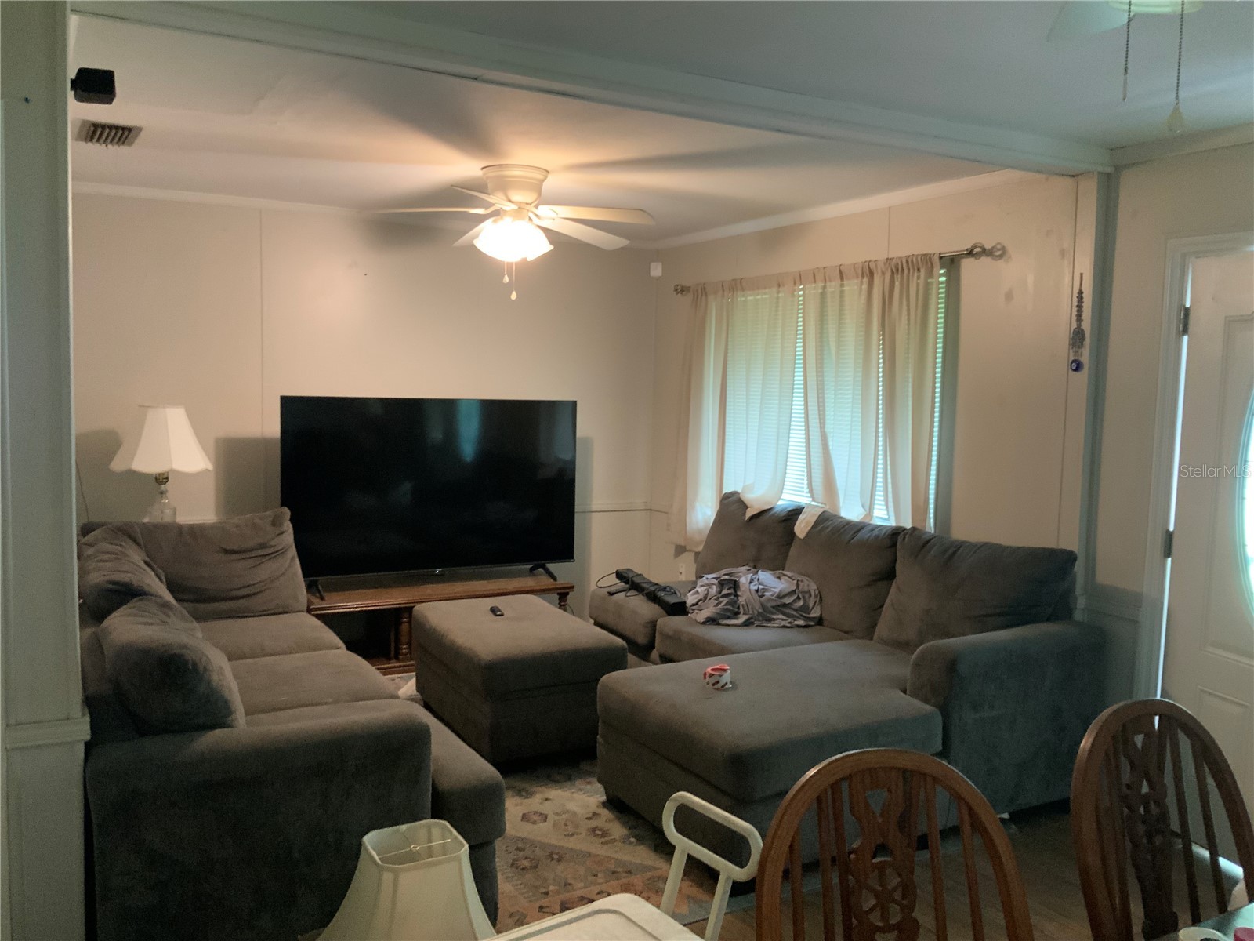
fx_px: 1051
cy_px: 470
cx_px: 627
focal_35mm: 29
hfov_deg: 61.7
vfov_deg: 48.2
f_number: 1.8
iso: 250
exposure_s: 1/30
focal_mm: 3
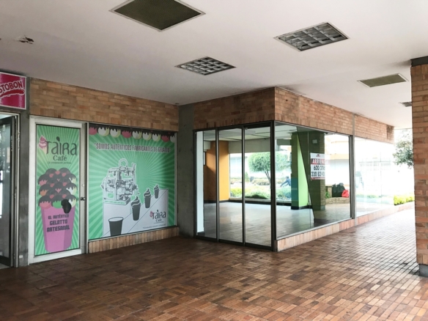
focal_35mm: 28
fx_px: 346
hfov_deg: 63.4
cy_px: 160
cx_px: 214
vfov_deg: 49.7
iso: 25
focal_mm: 3.99
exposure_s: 1/30
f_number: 1.8
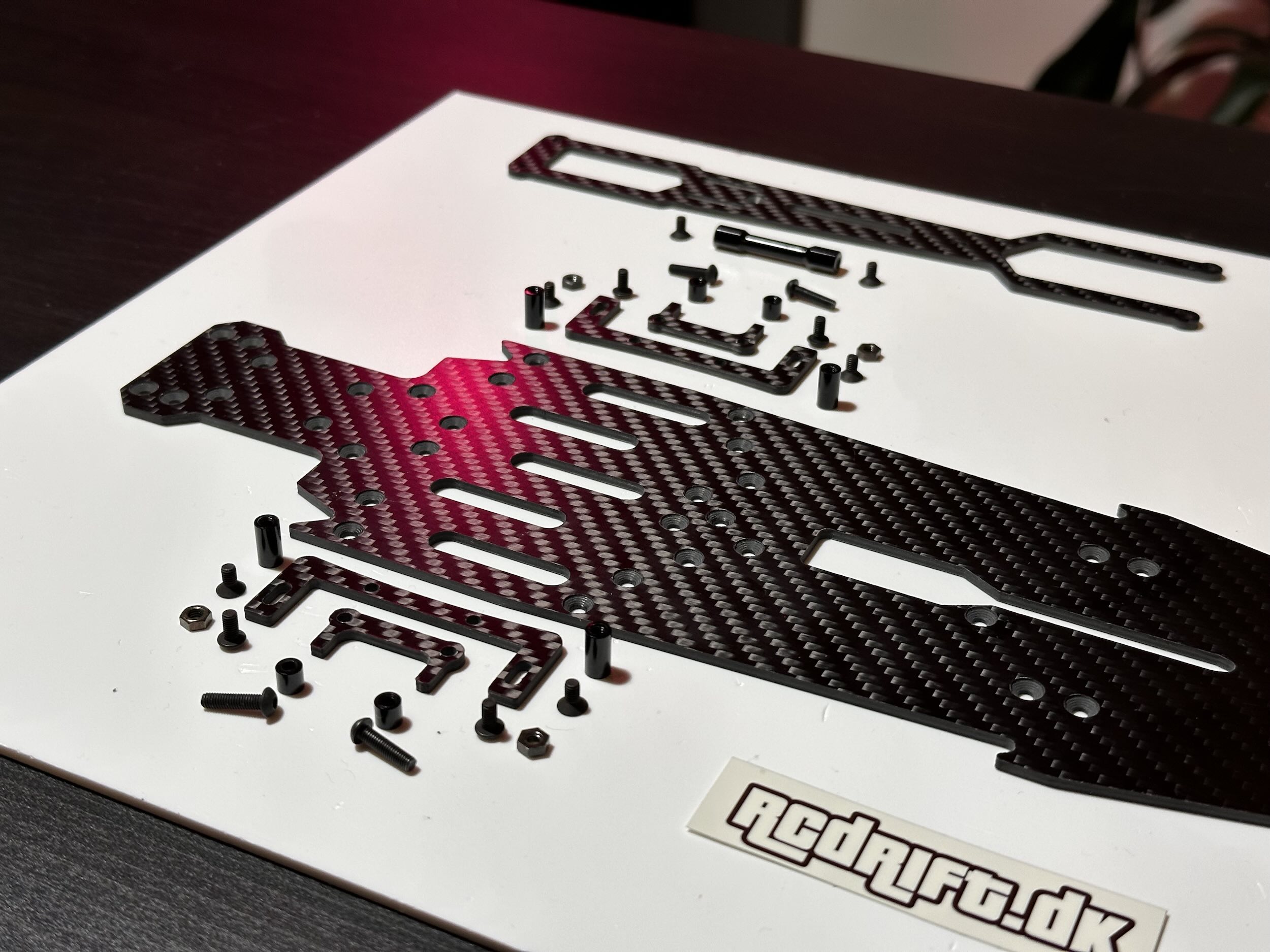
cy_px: 476
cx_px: 635
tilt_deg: -33.6
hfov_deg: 39.7
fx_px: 1761
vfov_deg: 30.3
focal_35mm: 48
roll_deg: -0.9
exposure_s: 1/50
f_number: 1.78
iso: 64
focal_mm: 6.86
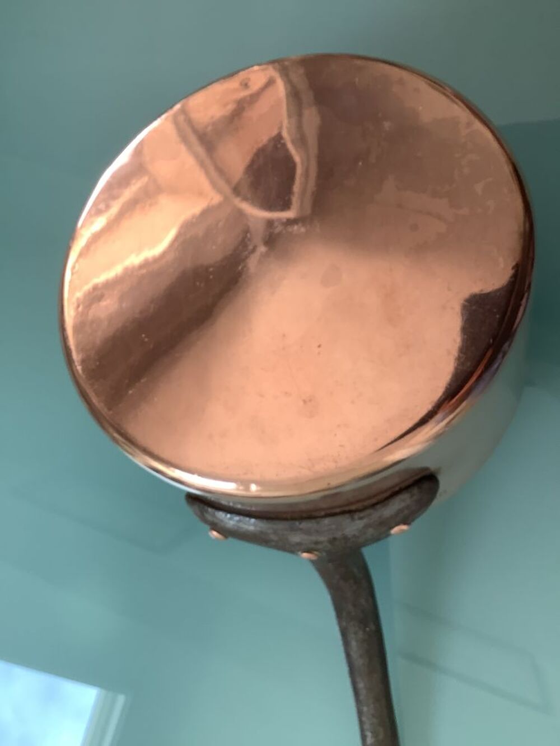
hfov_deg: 45.4
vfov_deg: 58.3
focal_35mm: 31
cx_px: 280
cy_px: 373
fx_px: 669
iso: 64
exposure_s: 1/50
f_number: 2.4
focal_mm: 3.3
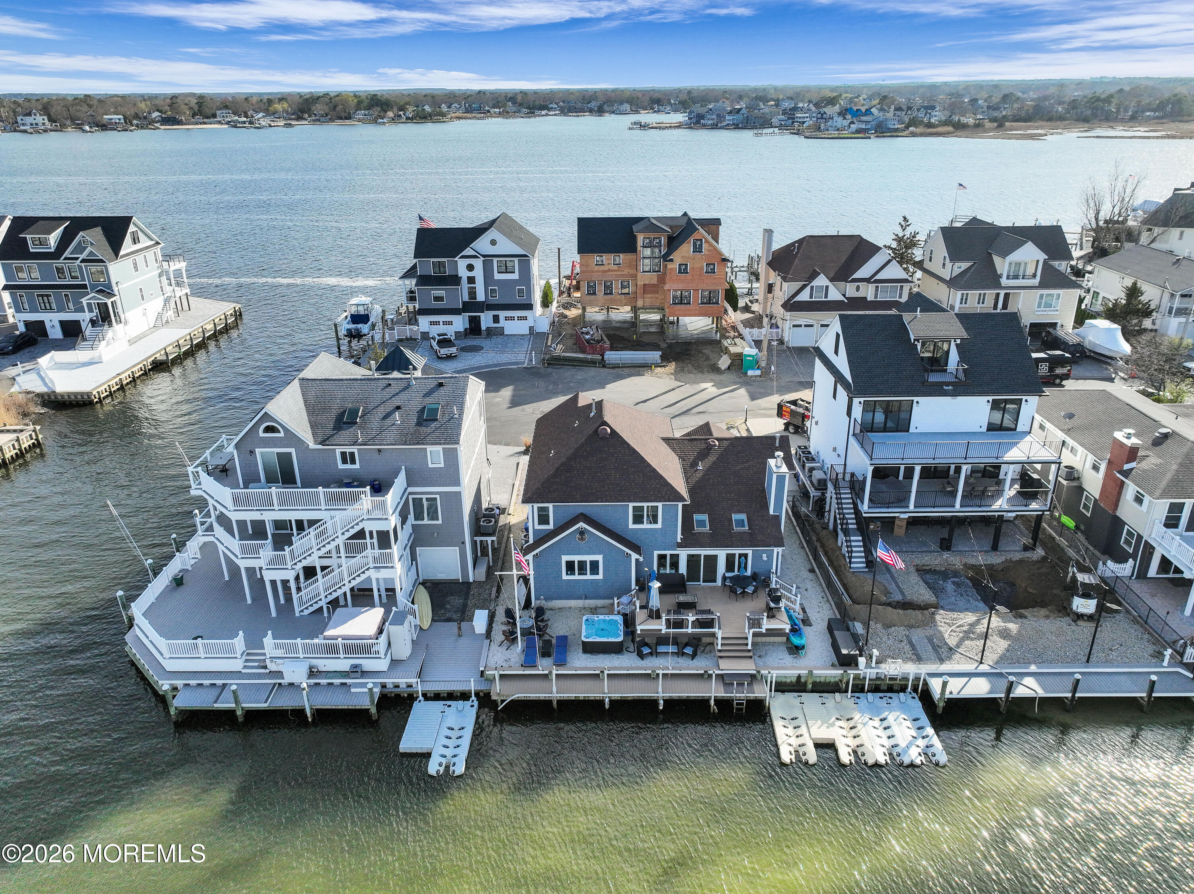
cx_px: 597
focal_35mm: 24
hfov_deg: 71.6
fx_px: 827
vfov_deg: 56.8
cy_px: 447
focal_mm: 12.29
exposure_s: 1/3200
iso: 340
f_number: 2.8
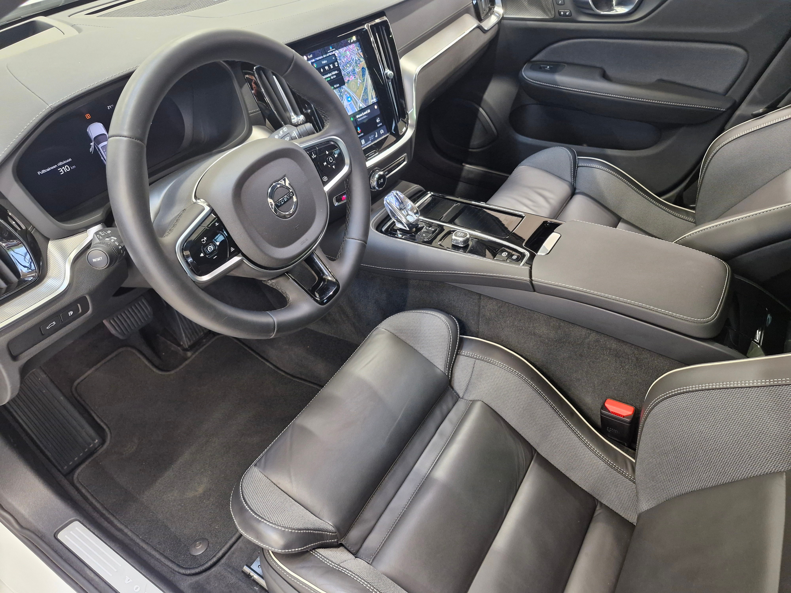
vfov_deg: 58.9
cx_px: 396
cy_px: 296
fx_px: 526
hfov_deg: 73.9
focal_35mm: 23
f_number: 1.8
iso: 640
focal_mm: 5.54
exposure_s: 1/50
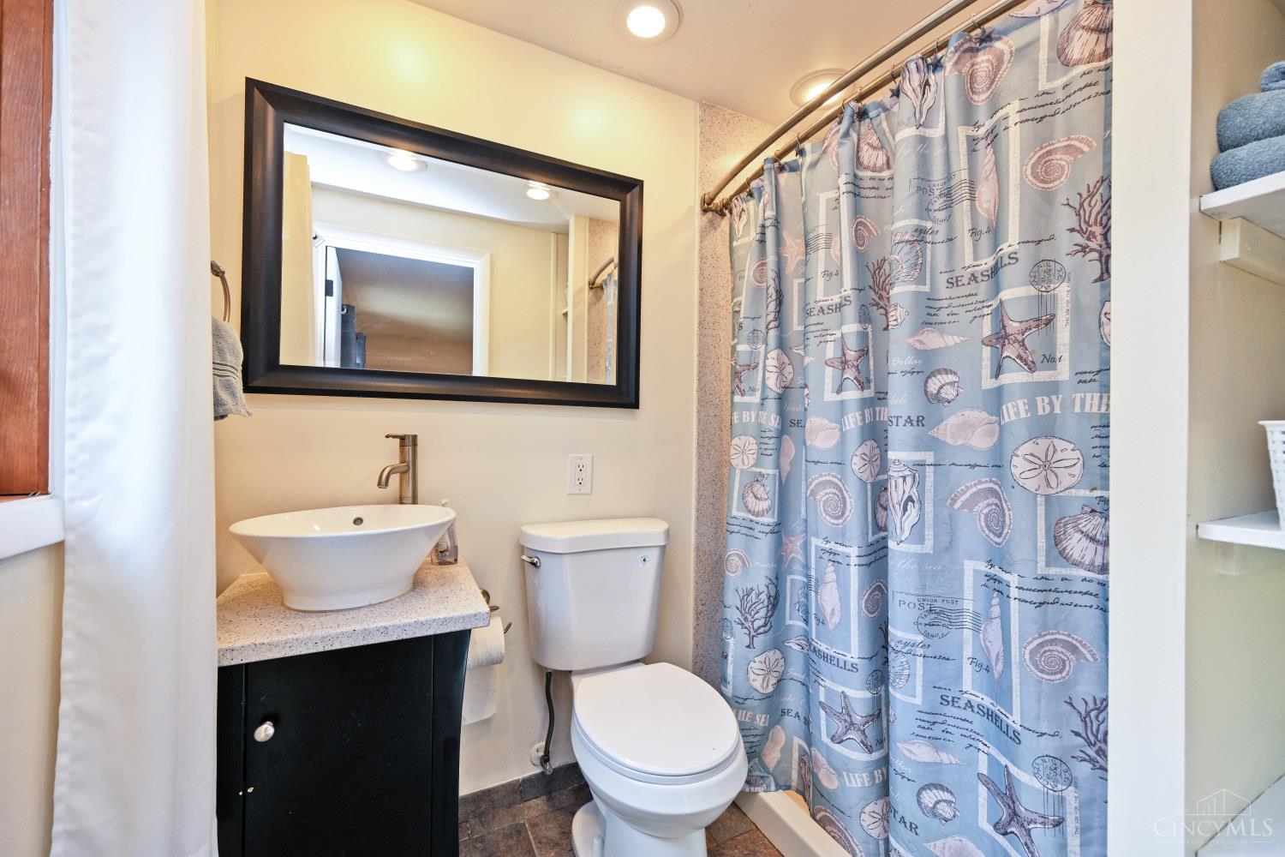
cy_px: 428
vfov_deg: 81.2
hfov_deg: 104.3
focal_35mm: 14
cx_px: 642
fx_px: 500
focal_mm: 14
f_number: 4.5
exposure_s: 1/80
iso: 200
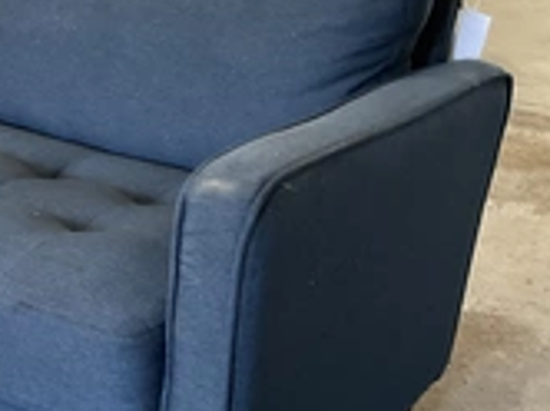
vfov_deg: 21.0
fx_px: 1111
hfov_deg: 26.4
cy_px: 225
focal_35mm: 70
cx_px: 3
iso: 200
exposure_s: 1/40
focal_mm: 3
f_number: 1.8
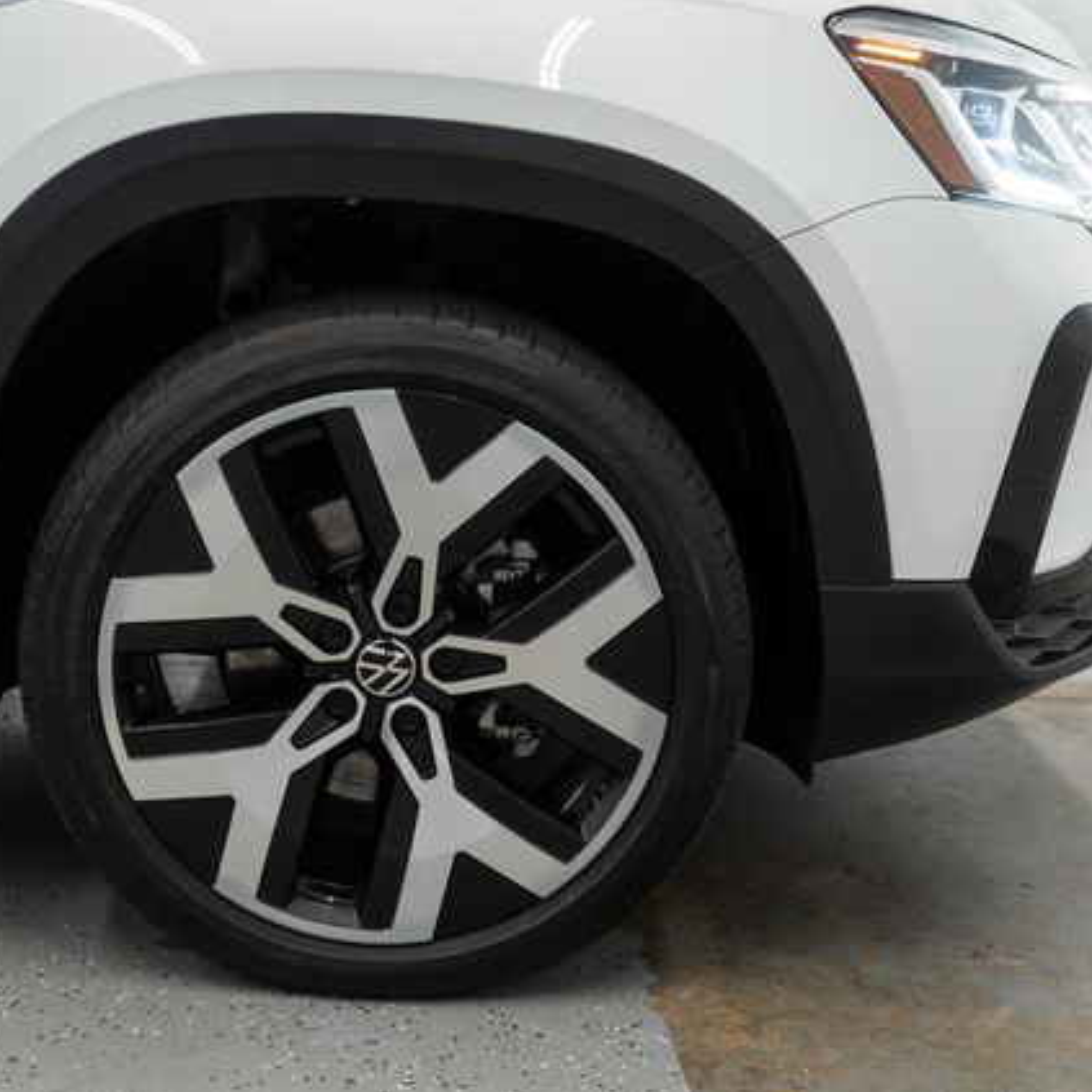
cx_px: 436
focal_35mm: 54
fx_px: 1927
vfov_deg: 31.6
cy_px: 546
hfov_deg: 31.5
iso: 200
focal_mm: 28
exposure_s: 1/40
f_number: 3.2
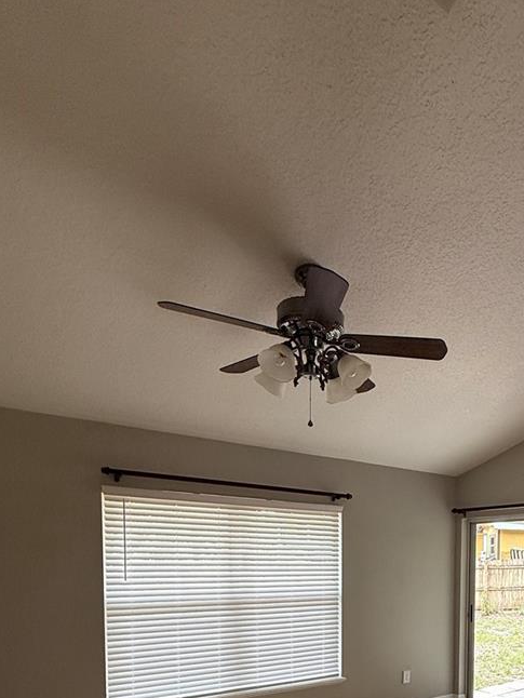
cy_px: 593
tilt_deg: -2.0
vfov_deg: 59.8
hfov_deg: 49.5
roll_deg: -1.6
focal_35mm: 26
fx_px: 524
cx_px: 431
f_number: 2.2
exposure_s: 1/120
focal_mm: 2.22
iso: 100
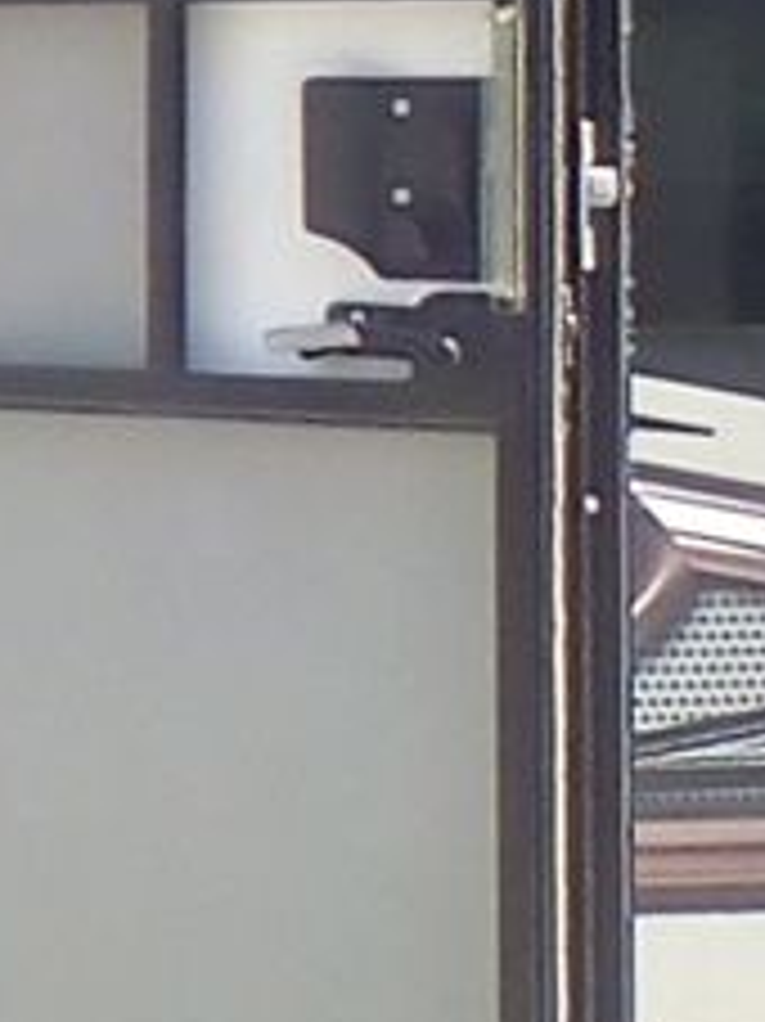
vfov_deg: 13.9
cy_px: 45
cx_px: -774
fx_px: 4129
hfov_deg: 9.8
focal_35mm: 140
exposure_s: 1/1704
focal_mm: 2.38
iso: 100
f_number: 2.4
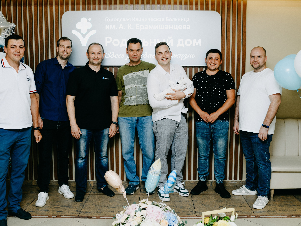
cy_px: 104
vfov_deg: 35.1
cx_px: 152
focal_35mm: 41
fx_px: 357
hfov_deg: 45.8
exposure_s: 1/160
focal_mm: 35
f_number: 4
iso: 200
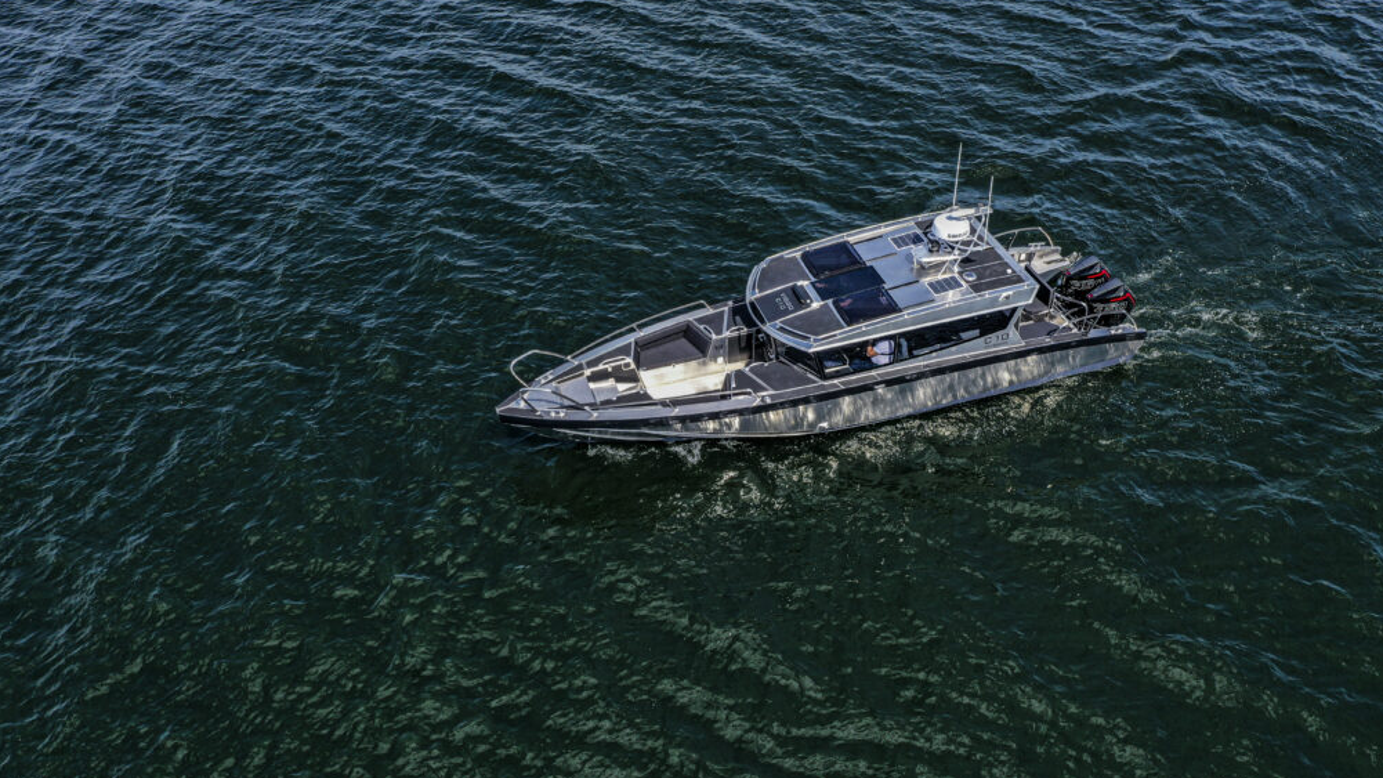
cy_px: 363
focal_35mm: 30
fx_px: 1100
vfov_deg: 38.9
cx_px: 706
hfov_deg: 64.3
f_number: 6.3
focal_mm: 10.26
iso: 100
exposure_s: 1/320
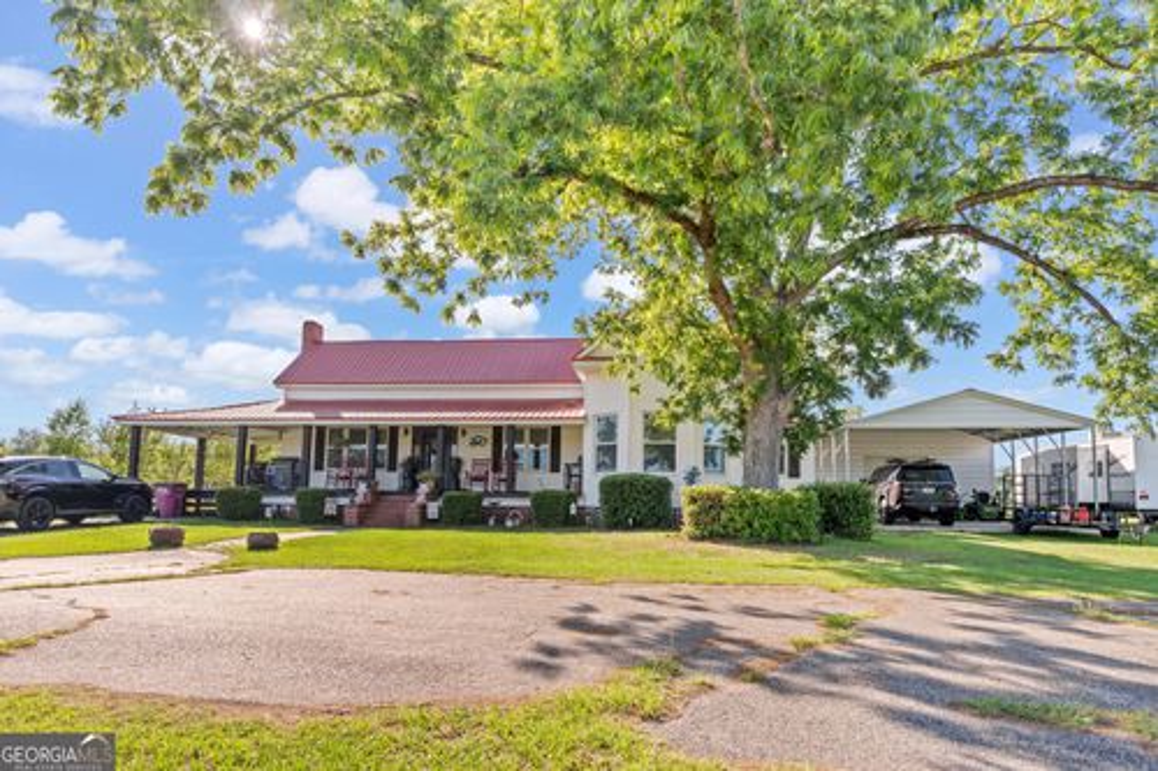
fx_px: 643
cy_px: 386
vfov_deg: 61.9
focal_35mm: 20
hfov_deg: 84.0
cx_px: 579
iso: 200
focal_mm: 20
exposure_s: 1/160
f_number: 6.3
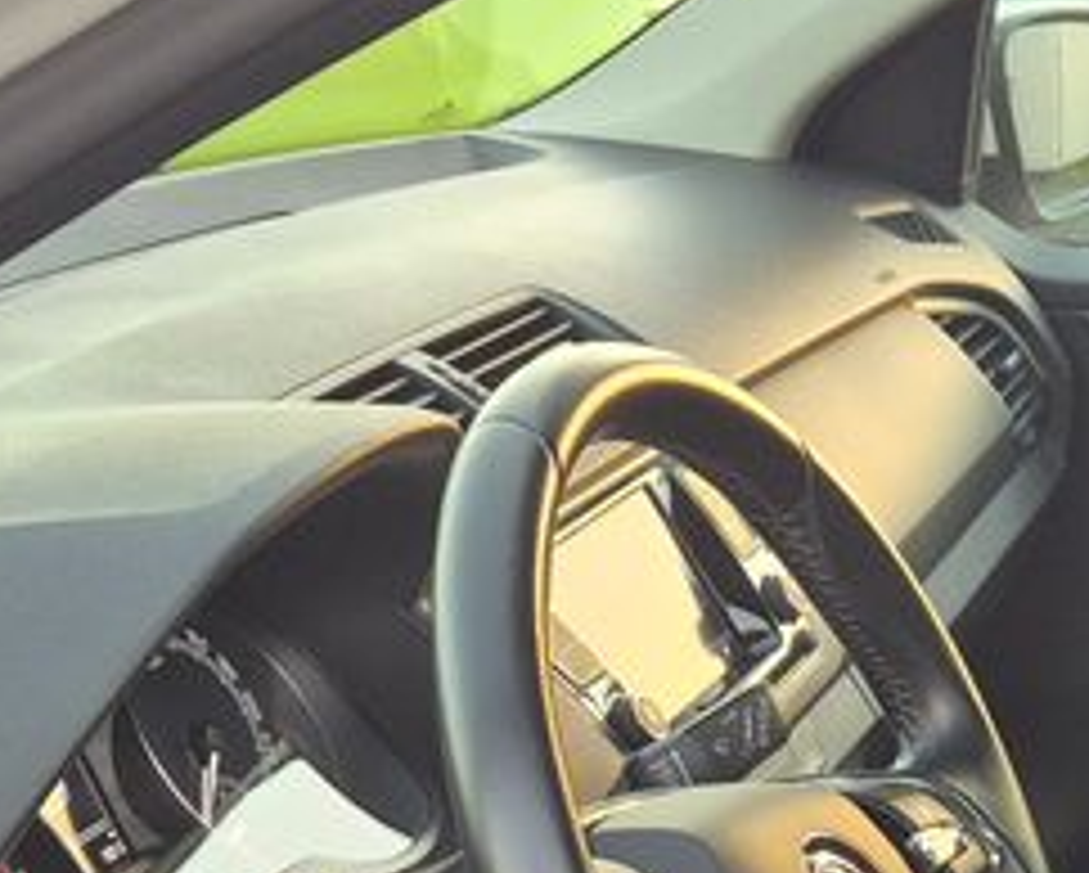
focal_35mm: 95
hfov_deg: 19.4
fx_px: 3064
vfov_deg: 15.2
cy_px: 1224
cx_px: 1184
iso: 320
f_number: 1.8
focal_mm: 5.4
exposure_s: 1/100
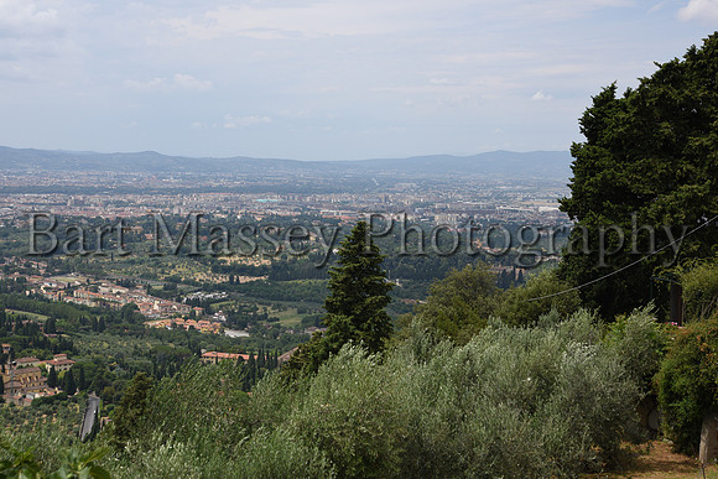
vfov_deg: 26.0
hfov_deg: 38.2
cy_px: 240
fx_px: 1037
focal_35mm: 52
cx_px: 359
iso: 64
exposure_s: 1/160
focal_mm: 52
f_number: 10
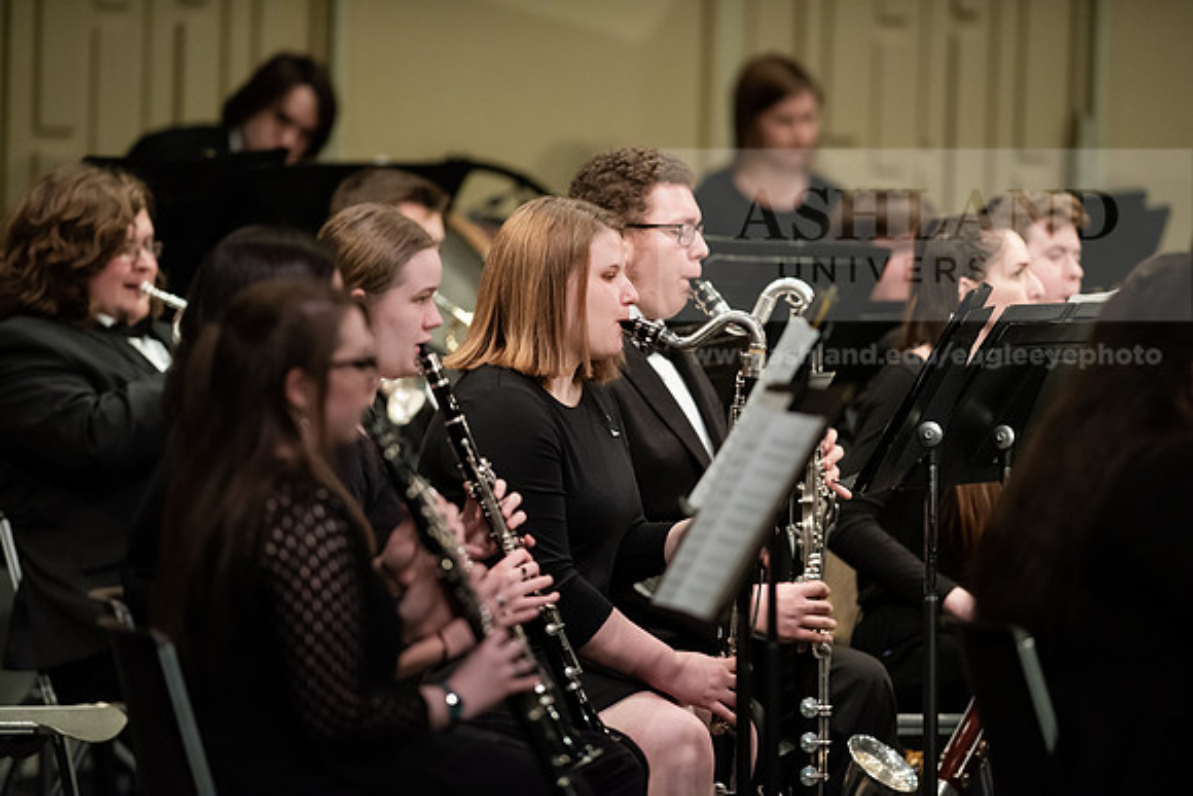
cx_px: 596
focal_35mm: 300
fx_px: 9944
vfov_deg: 4.6
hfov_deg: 6.9
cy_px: 398
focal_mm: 300
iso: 3200
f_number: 3.2
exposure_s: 1/250
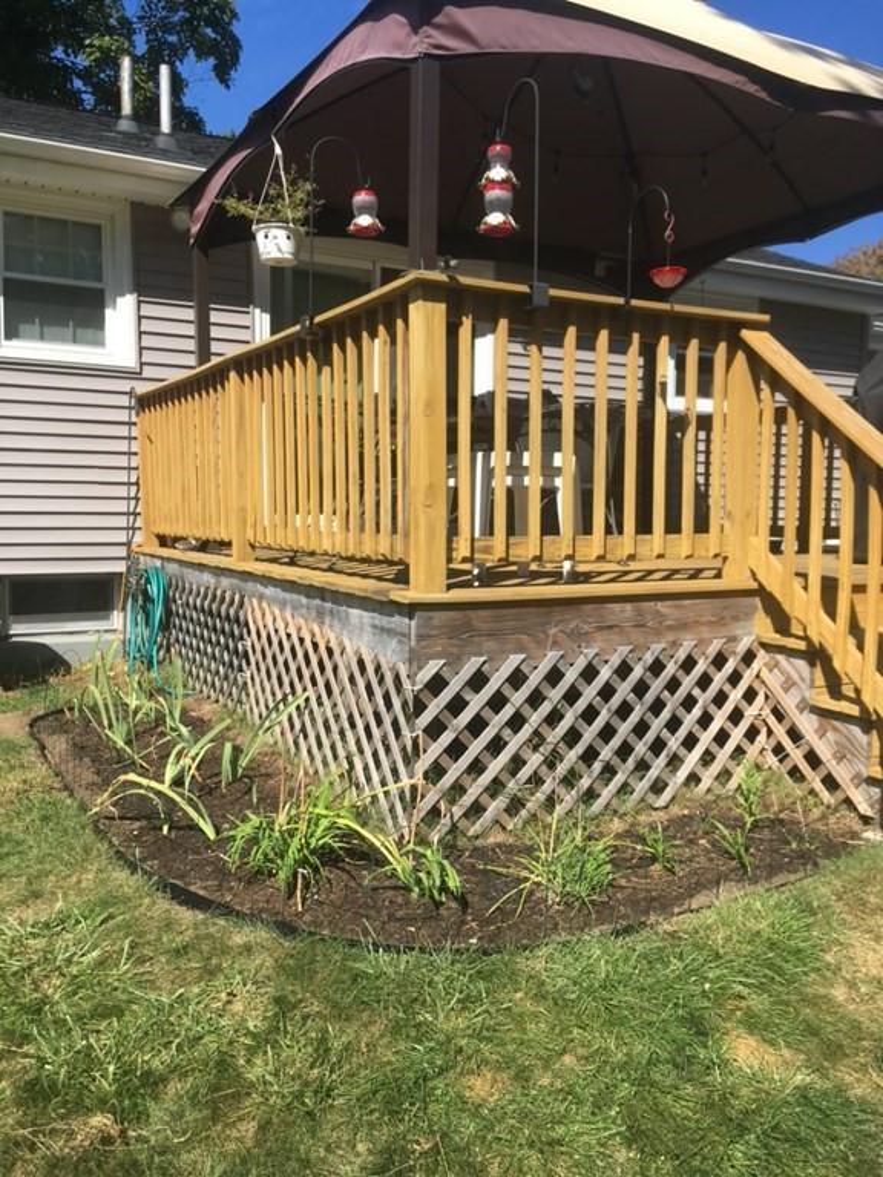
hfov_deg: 48.2
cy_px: 588
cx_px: 442
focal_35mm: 29
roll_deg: -0.6
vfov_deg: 61.7
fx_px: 986
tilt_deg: -6.6
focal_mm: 4.15
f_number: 2.2
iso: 25
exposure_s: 1/1099
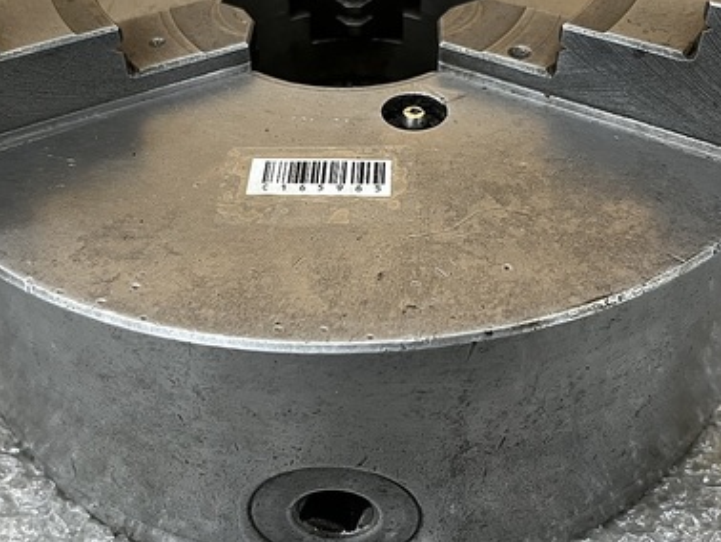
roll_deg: +2.3
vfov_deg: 32.6
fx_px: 917
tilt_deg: -40.9
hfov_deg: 42.9
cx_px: 351
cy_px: 179
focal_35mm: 44
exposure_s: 1/50
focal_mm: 5.1
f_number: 1.6
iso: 125
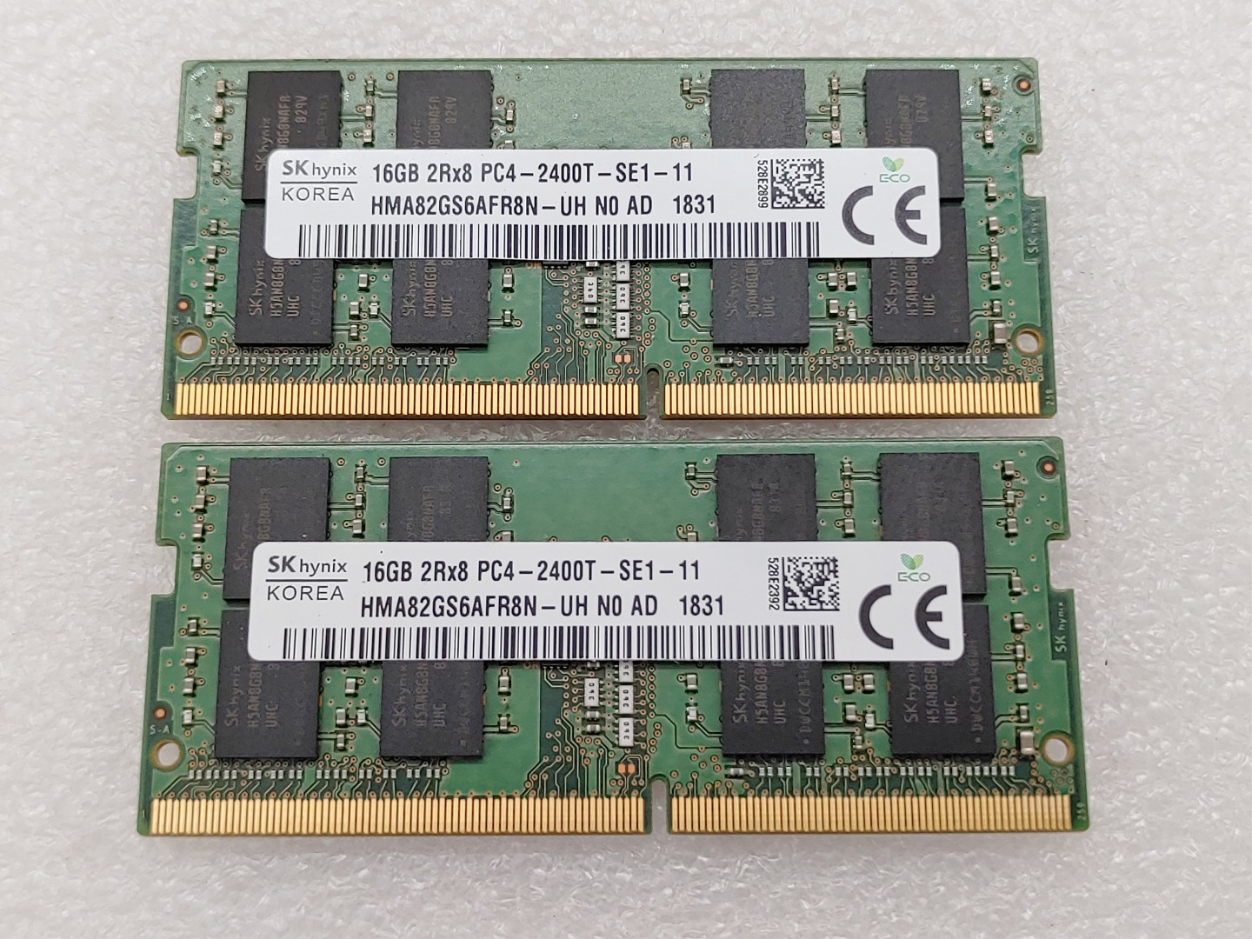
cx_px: 626
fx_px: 1664
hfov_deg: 41.2
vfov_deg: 31.5
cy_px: 470
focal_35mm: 46
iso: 50
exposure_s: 1/140
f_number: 1.8
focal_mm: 4.36
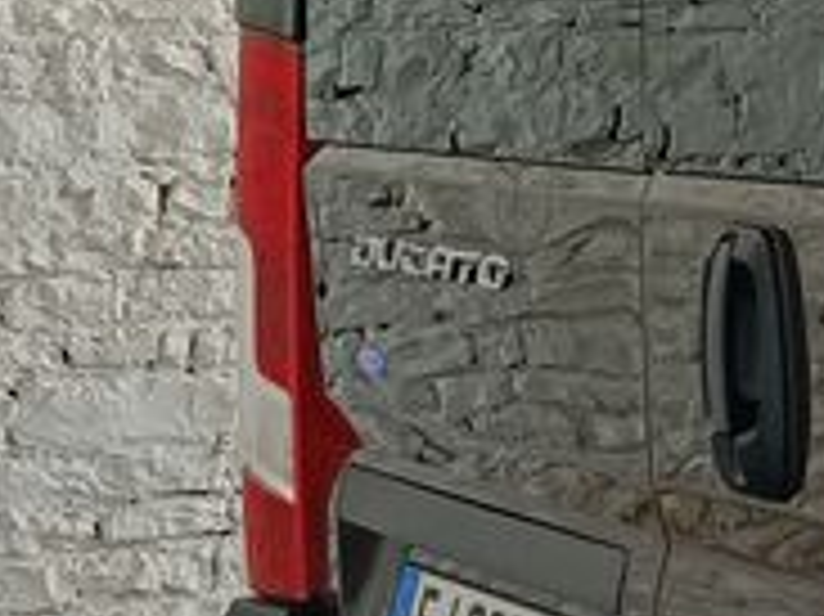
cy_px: 144
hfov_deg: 12.7
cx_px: 1774
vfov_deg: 11.3
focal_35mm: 131
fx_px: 3116
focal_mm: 5.24
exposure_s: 1/100
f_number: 1.7
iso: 121
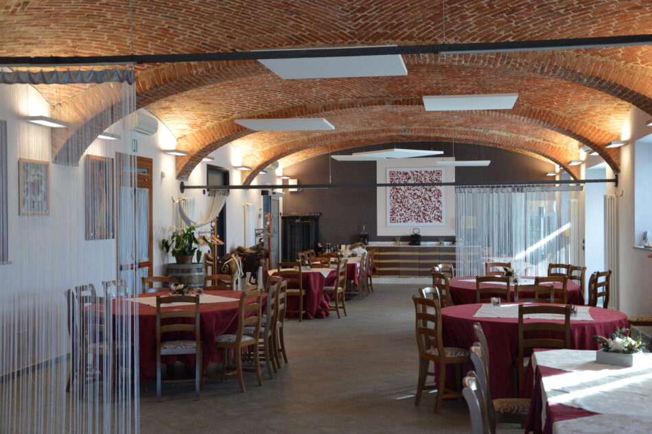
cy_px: 217
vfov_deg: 29.8
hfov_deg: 43.6
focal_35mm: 45
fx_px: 814
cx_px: 326
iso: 400
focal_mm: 30
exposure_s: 1/30
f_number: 4.2
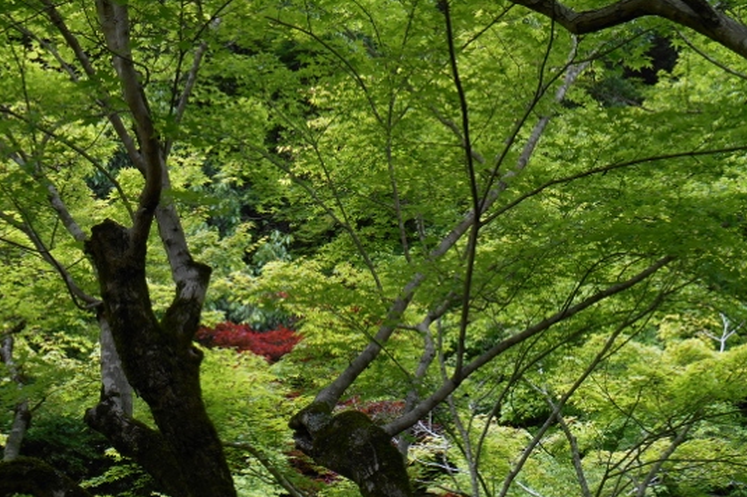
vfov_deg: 20.5
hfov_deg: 30.5
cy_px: 322
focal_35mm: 66
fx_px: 1369
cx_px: 341
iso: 80
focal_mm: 9.5
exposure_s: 1/50
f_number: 4.2
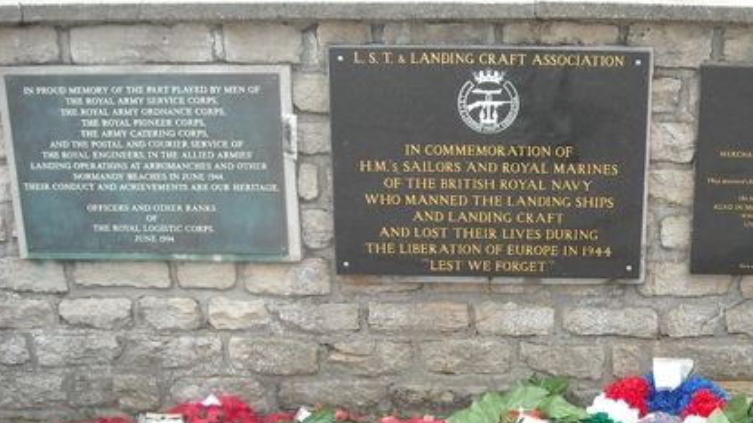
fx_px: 1098
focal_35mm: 55
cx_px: 532
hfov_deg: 37.2
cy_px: 260
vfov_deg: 21.8
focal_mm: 5.7
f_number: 2.8
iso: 64
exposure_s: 1/228
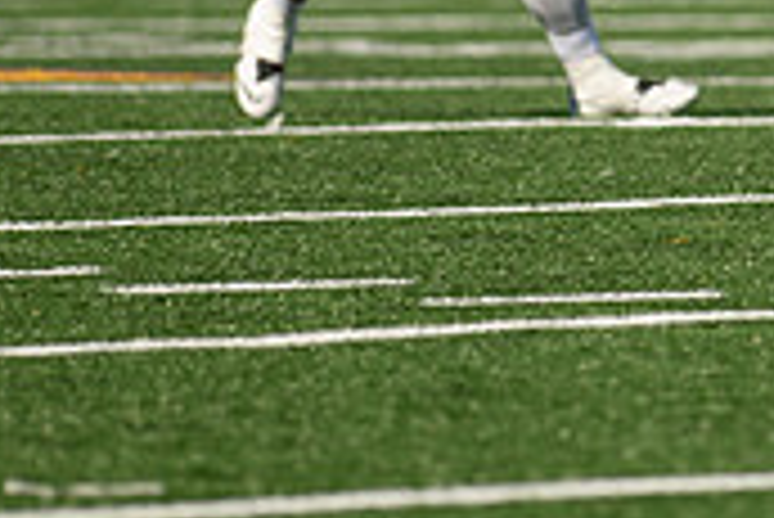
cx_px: 950
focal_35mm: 1011
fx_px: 21754
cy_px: -291
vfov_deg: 1.4
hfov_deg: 2.0
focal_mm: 300
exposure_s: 1/2000
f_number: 3.5
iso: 125
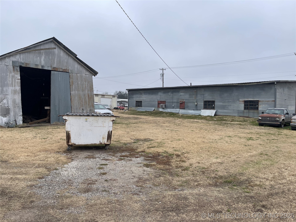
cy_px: 111
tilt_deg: -1.3
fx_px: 214
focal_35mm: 25
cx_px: 148
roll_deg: -1.5
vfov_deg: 54.9
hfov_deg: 69.4
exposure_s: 1/1020
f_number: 1.6
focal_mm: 5.1
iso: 32
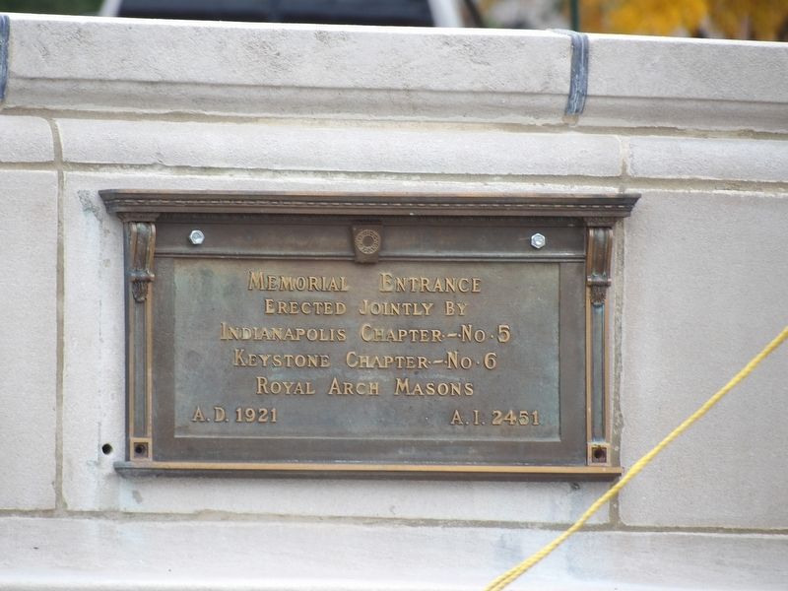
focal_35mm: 719
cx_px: 394
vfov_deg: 2.1
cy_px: 296
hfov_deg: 2.8
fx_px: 16367
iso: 112
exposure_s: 1/100
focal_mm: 128.9
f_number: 4.4
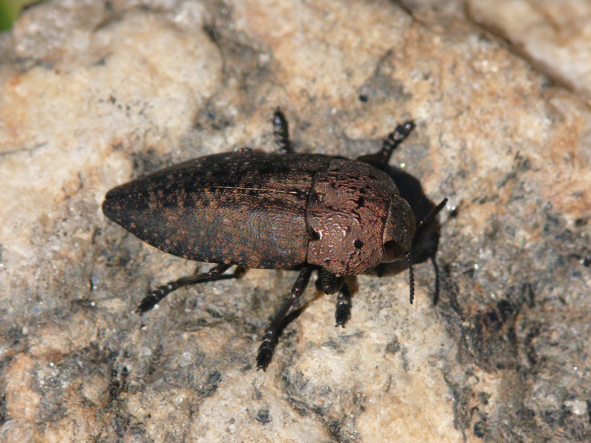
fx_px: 7171
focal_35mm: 420
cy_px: 222
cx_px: 296
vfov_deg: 3.5
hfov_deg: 4.7
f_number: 7.1
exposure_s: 1/400
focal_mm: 88.8
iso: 100
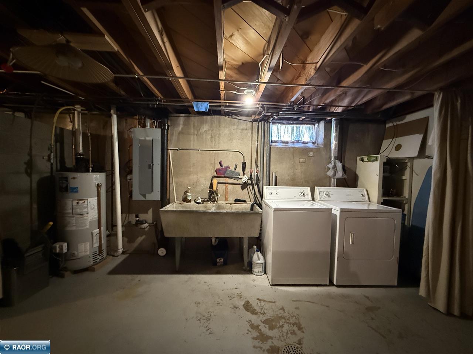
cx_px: 236
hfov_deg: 102.1
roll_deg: -1.8
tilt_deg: -2.1
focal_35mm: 14
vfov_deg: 85.7
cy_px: 177
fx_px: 191
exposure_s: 1/40
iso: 1250
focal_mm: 2.22
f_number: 2.2
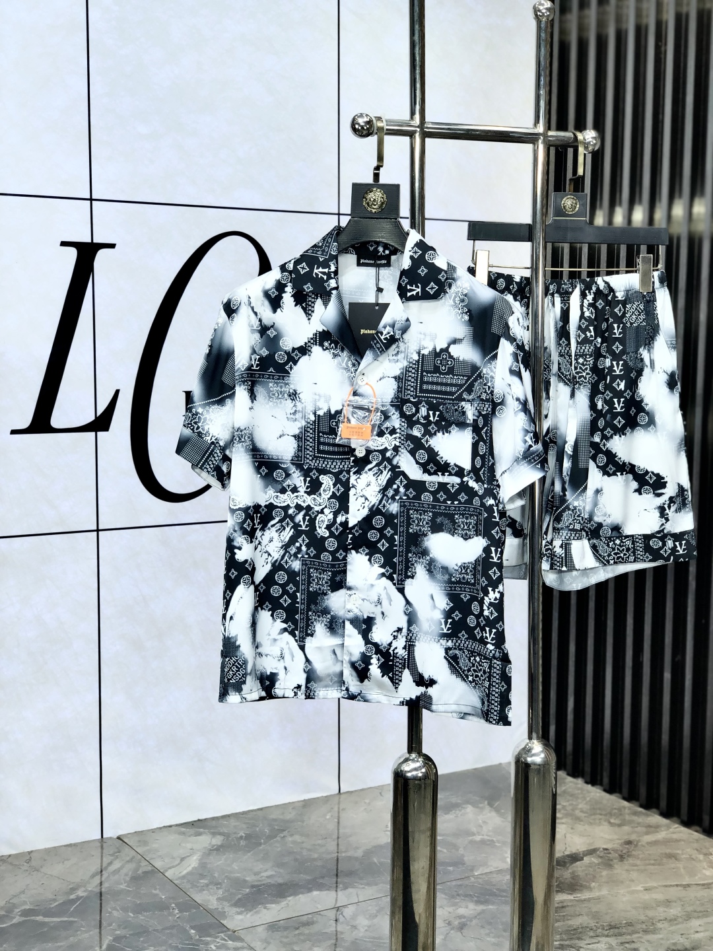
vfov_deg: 36.8
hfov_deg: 28.0
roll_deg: +0.2
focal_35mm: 52
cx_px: 356
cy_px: 476
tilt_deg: -4.3
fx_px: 1428
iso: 16
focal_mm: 6
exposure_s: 1/353
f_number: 2.4
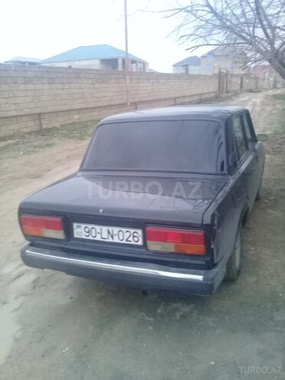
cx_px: 142
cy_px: 190
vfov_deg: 58.4
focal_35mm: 31
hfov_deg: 45.4
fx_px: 340
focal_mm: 3.3
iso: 250
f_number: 2.2
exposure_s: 1/17
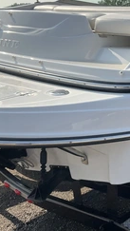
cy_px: 115
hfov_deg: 22.6
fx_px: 318
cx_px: 115
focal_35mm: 52
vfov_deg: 39.8
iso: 25
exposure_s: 1/1730
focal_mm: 3
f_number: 1.8
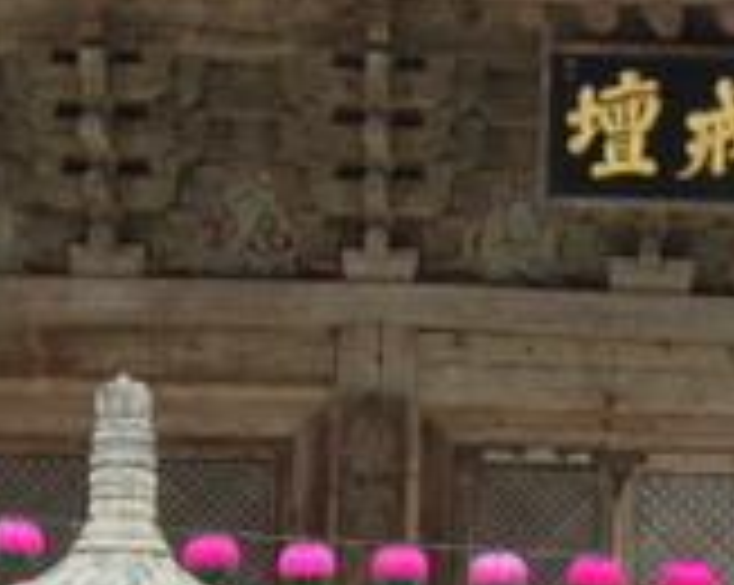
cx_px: 554
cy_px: 1024
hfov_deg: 11.1
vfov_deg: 8.5
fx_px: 3775
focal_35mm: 174
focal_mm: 7.8
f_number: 2.8
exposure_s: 1/418
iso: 64
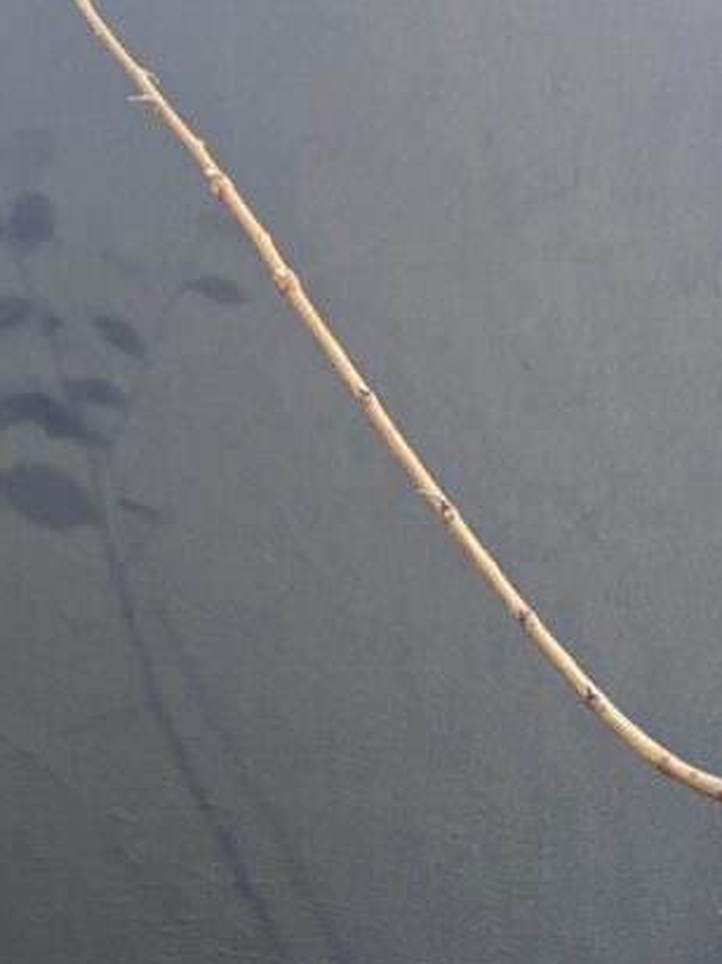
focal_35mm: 60
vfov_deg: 28.0
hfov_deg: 23.9
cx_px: 614
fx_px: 1670
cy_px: 1164
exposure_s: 1/33.3
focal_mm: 6.81
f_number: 1.85
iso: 204
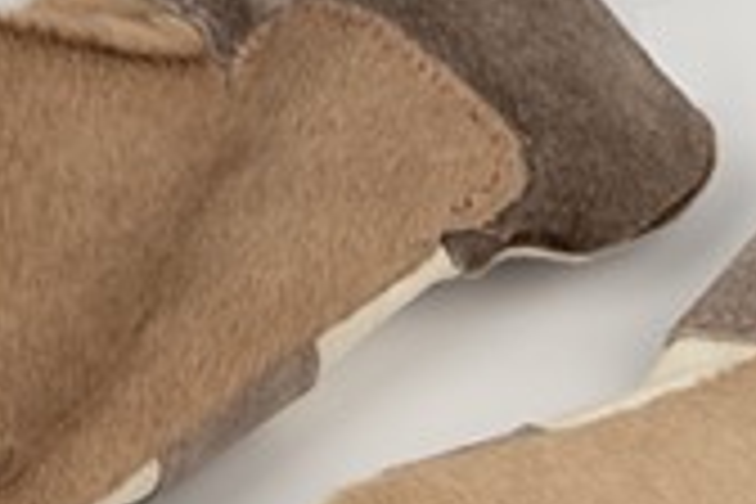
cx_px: 346
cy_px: 410
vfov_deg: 3.4
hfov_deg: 5.1
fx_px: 8567
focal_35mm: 408
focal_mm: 107
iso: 100
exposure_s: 1/160
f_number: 7.1
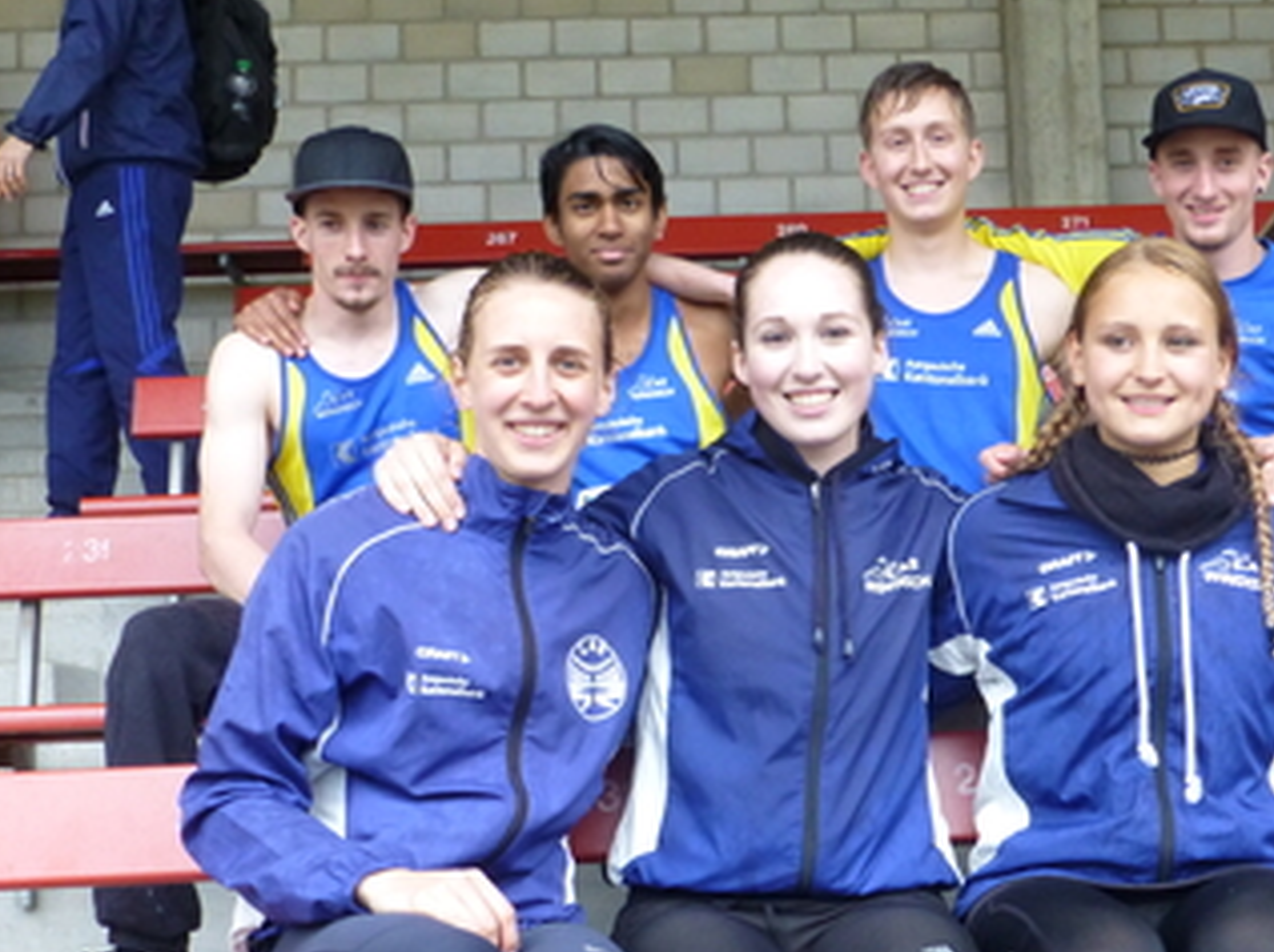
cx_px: 836
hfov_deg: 33.0
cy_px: 601
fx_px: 2132
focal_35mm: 58
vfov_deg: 25.1
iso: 400
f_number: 3.7
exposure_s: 1/60
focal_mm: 6.1
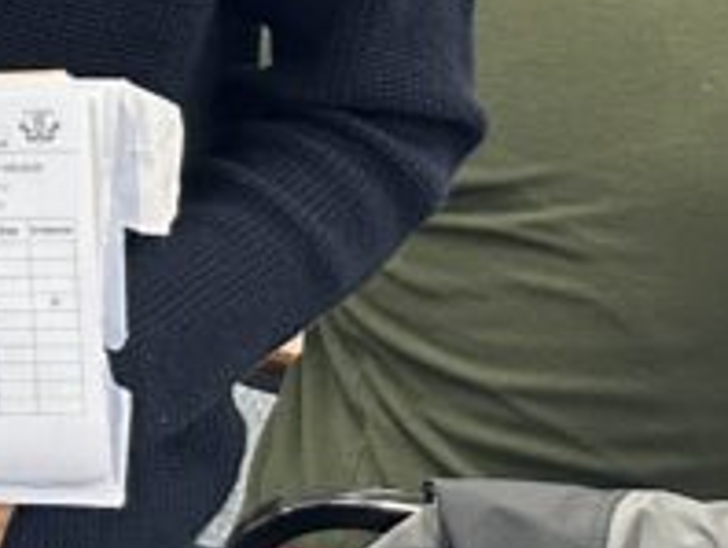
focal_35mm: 124
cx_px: -1052
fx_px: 2611
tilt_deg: -12.6
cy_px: -136
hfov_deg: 12.3
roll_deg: +0.2
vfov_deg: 11.7
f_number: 1.78
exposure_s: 1/100
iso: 200
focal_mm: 6.86
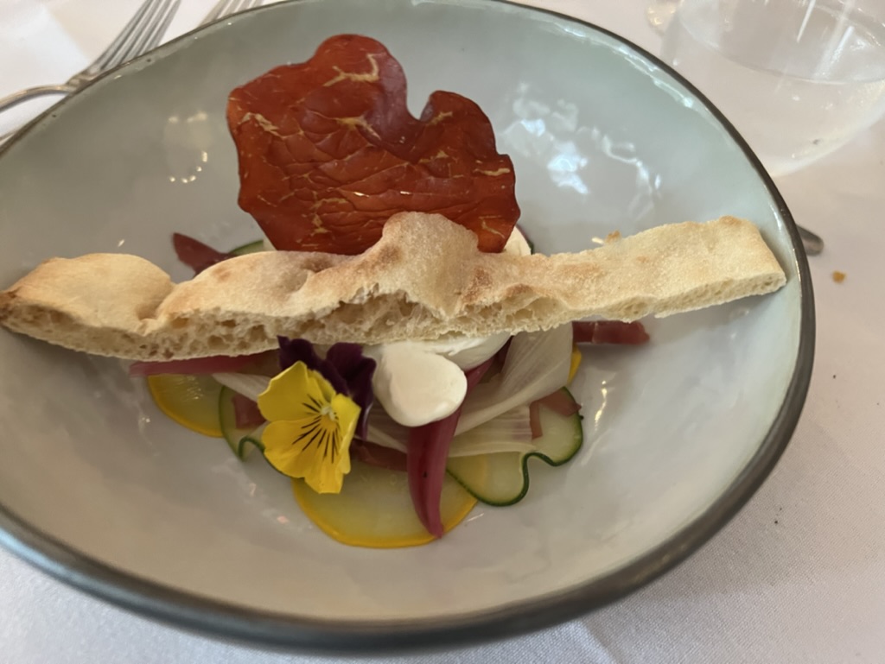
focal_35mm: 26
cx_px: 442
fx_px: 665
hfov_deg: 67.3
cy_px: 332
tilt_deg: -48.1
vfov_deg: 53.1
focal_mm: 5.7
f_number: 1.5
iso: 400
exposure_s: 1/54
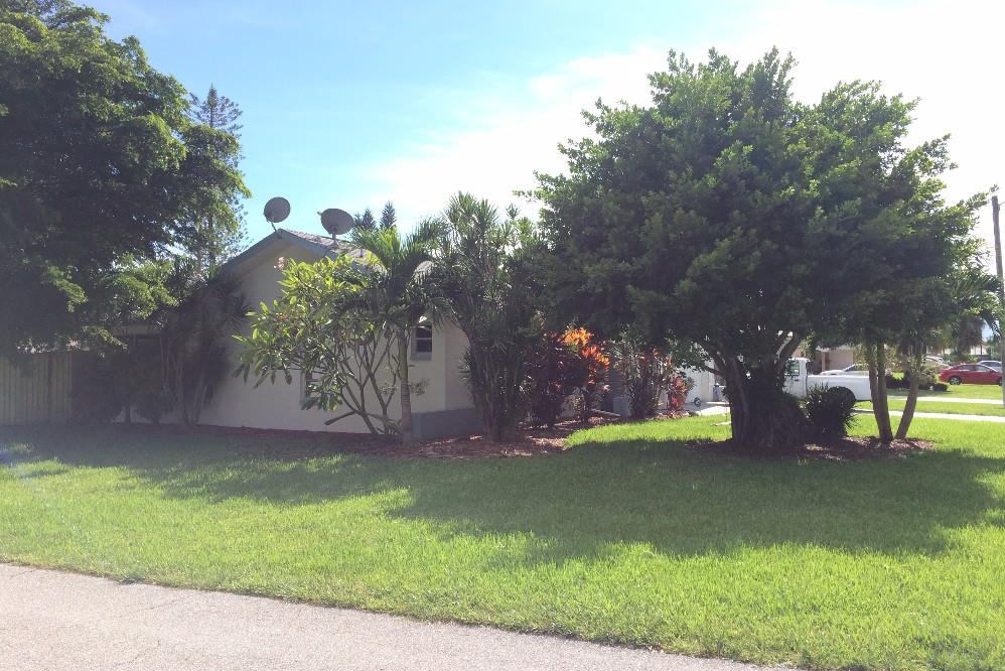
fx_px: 894
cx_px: 499
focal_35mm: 32
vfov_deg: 41.1
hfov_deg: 58.7
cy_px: 313
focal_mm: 4.12
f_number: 2.2
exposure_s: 1/1414
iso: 32
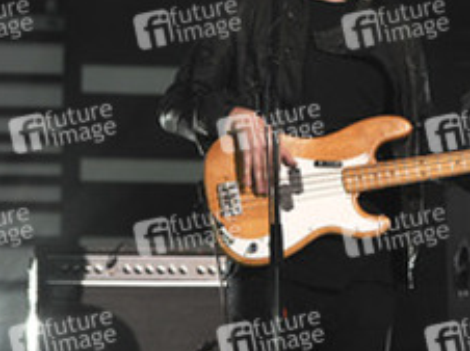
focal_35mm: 182
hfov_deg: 10.8
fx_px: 2468
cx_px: 422
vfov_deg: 8.1
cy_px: 77
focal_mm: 95
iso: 1250
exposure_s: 1/400
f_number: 2.8
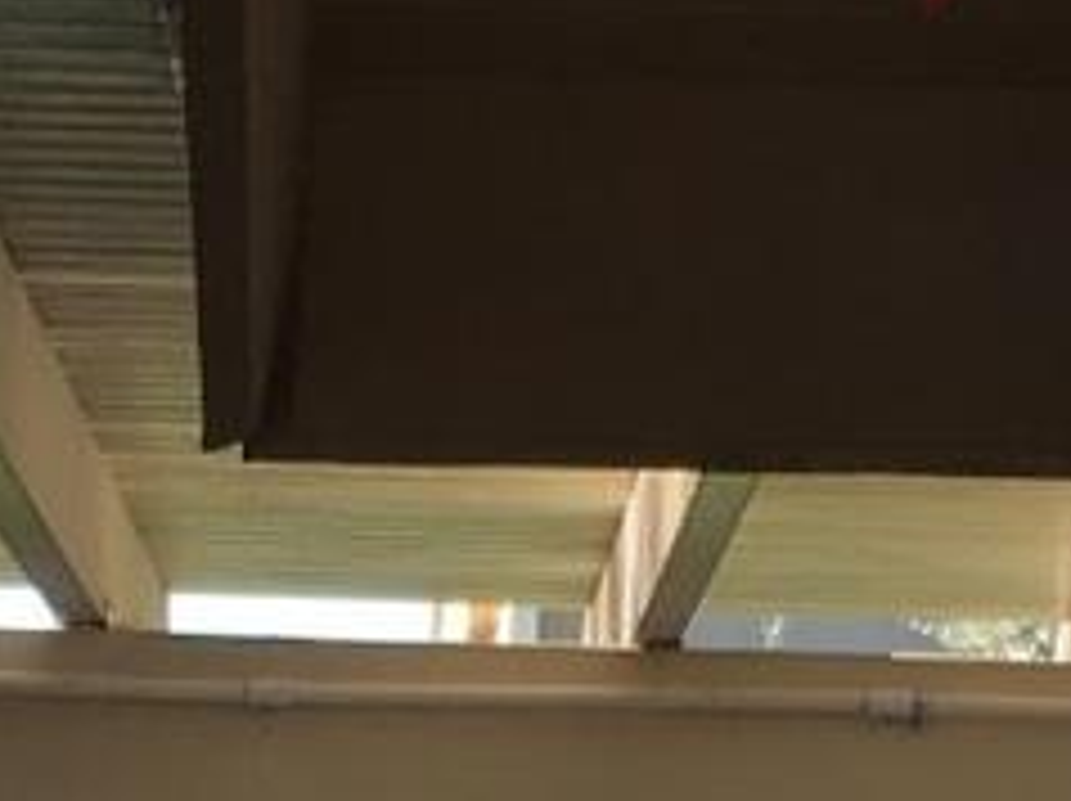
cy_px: 1544
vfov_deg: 7.8
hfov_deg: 10.8
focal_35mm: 183
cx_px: 414
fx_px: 5656
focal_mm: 4.15
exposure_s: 1/286
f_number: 2.2
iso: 25
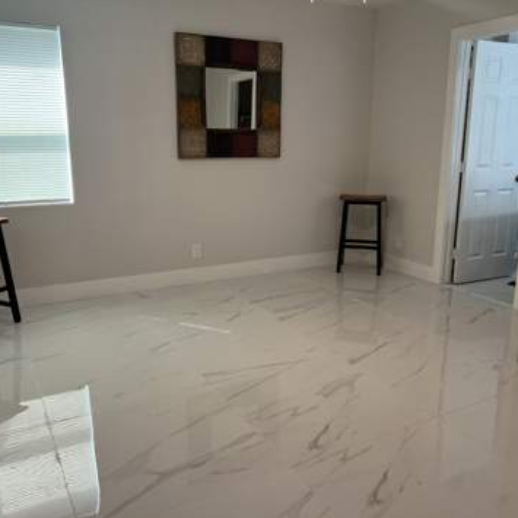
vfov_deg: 52.5
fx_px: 525
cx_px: 264
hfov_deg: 52.5
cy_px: 258
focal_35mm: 31
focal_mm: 5.7
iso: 125
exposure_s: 1/120
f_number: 1.5
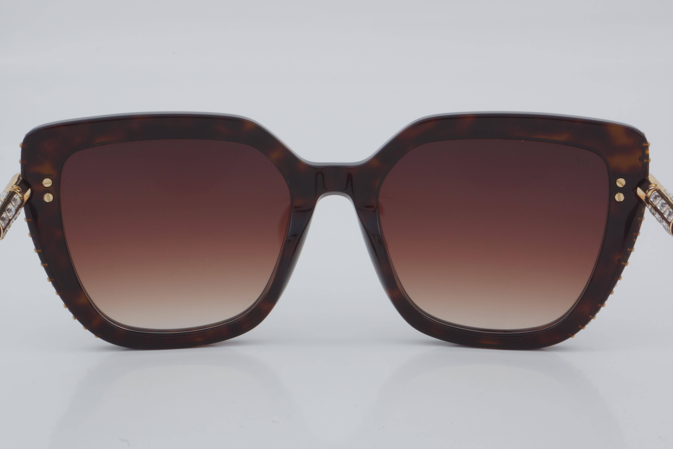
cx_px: 336
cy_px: 224
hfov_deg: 24.6
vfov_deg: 16.6
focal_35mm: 82
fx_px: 1542
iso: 100
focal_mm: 55
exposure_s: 1/4
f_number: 32
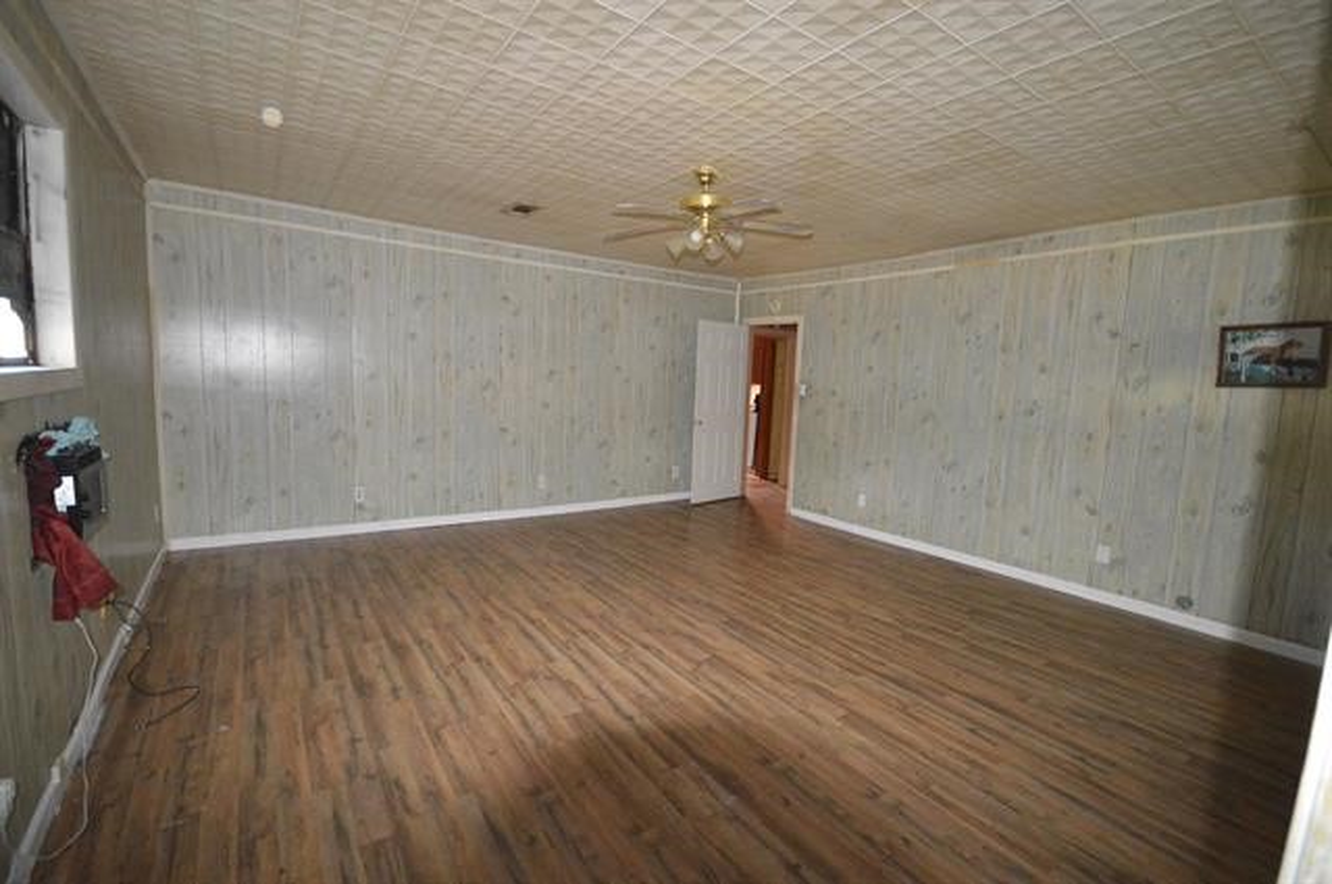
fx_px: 554
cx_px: 666
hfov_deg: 100.5
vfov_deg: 77.2
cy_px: 442
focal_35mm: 15
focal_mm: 10
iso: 3200
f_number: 4
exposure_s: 1/60
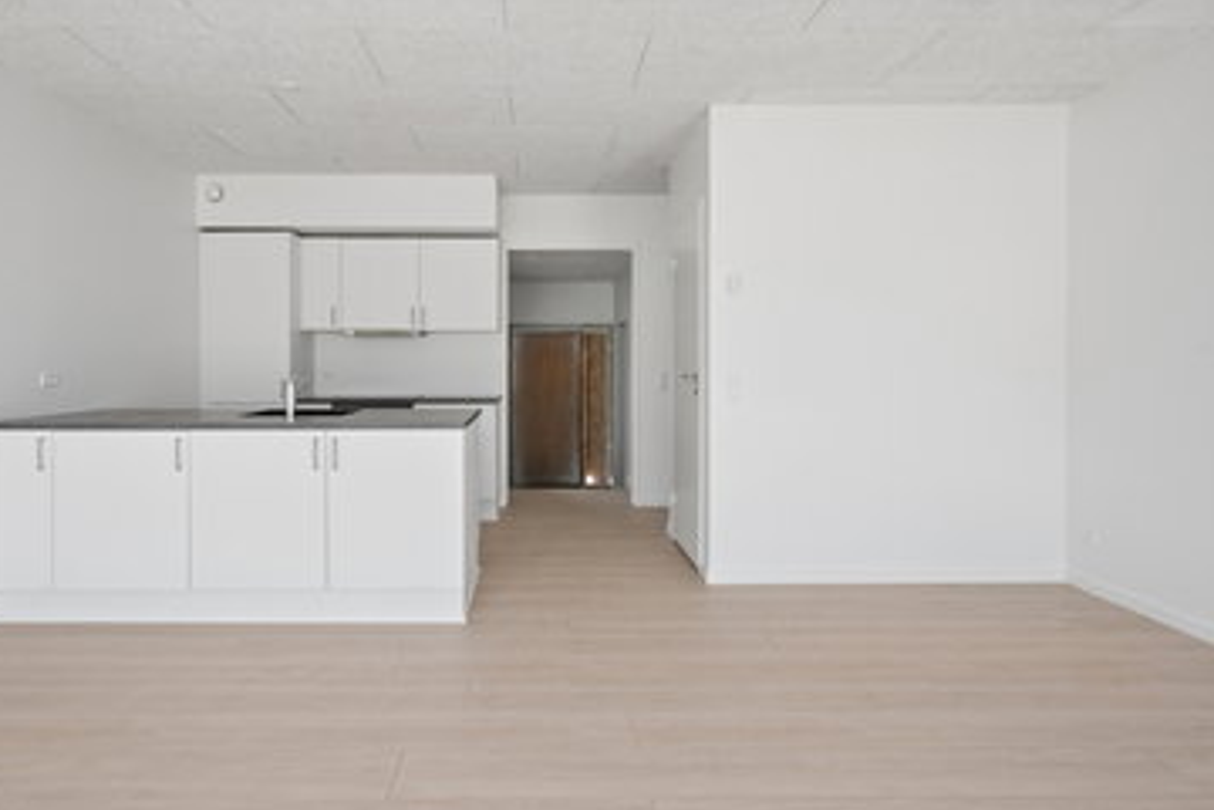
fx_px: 693
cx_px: 543
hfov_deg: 82.1
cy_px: 386
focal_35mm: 21
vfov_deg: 60.5
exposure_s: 1/200
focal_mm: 18.5
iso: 640
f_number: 9
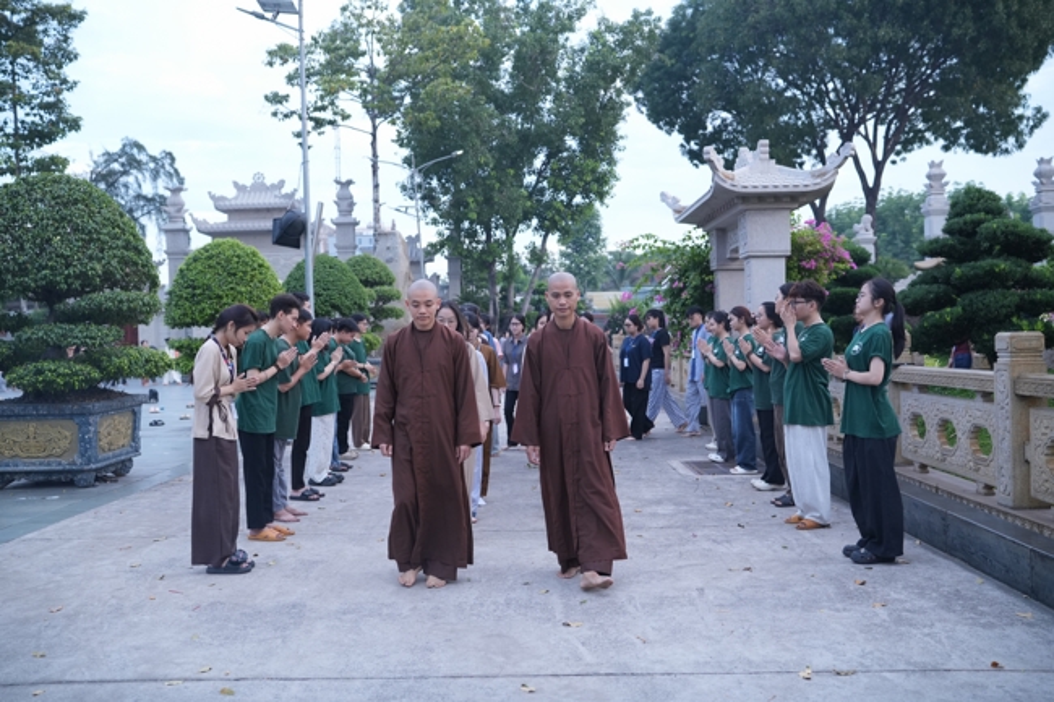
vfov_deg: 37.8
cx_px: 527
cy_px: 351
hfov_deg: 54.4
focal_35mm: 35
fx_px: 1024
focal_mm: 35
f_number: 3.2
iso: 1250
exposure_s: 1/400
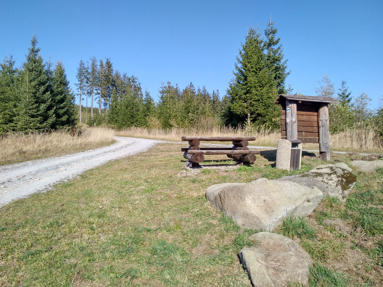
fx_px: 299
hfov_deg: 65.3
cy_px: 144
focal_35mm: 27
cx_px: 192
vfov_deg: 51.4
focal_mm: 4.75
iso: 50
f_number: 2.2
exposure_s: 1/3117
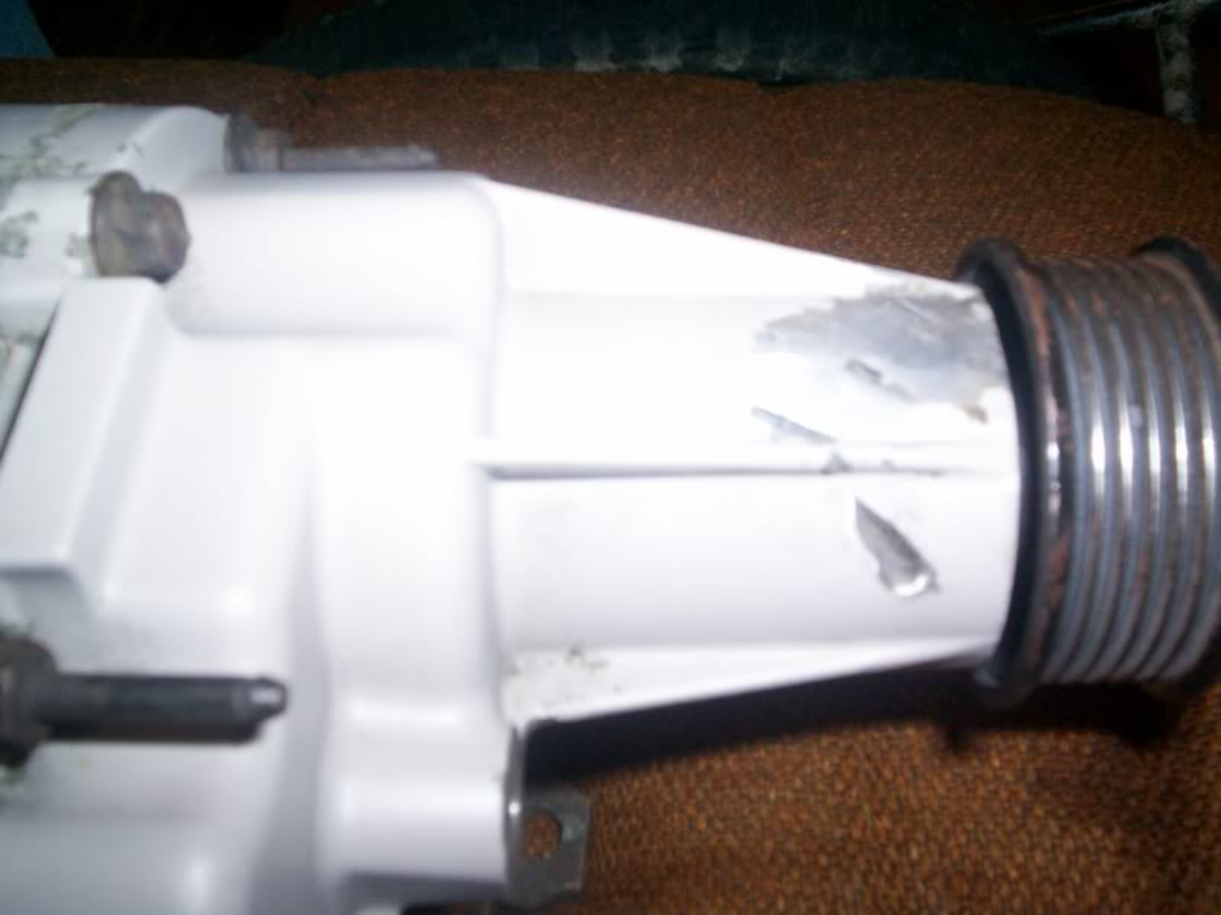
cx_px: 610
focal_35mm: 36
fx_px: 1270
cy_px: 458
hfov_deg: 51.4
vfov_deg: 39.7
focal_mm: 5.9
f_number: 4.5
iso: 140
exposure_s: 1/64
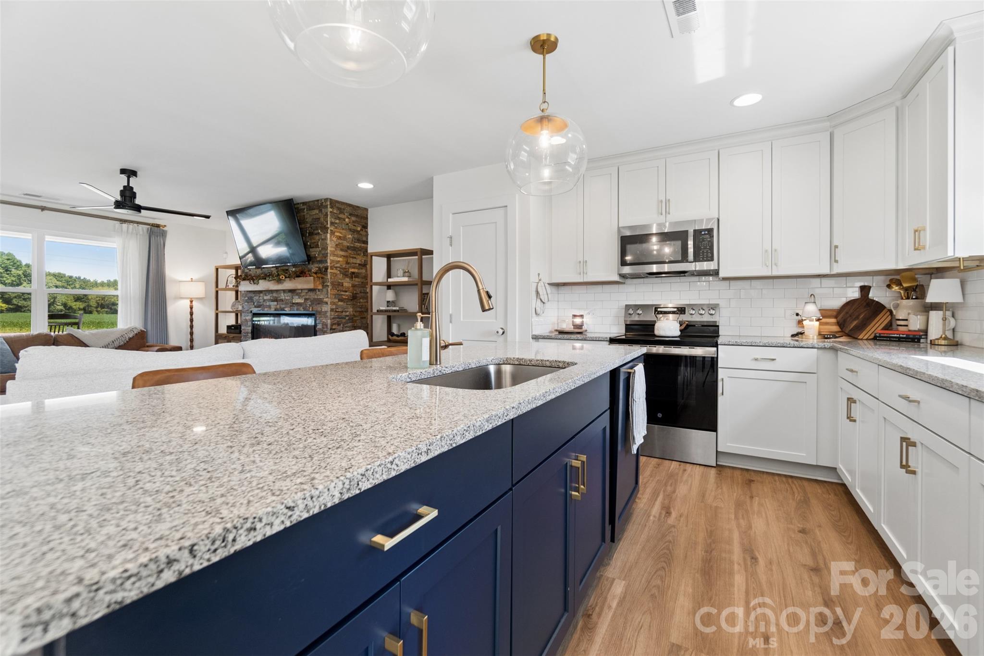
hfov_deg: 100.4
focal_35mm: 15
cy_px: 328
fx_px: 410
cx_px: 492
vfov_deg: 77.3
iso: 100
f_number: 4
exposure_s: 1/30
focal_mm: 10
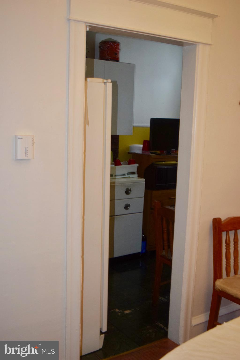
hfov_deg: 33.0
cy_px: 180
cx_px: 120
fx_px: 405
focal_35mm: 40
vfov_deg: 47.9
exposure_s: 1/60
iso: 900
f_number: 4
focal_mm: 27
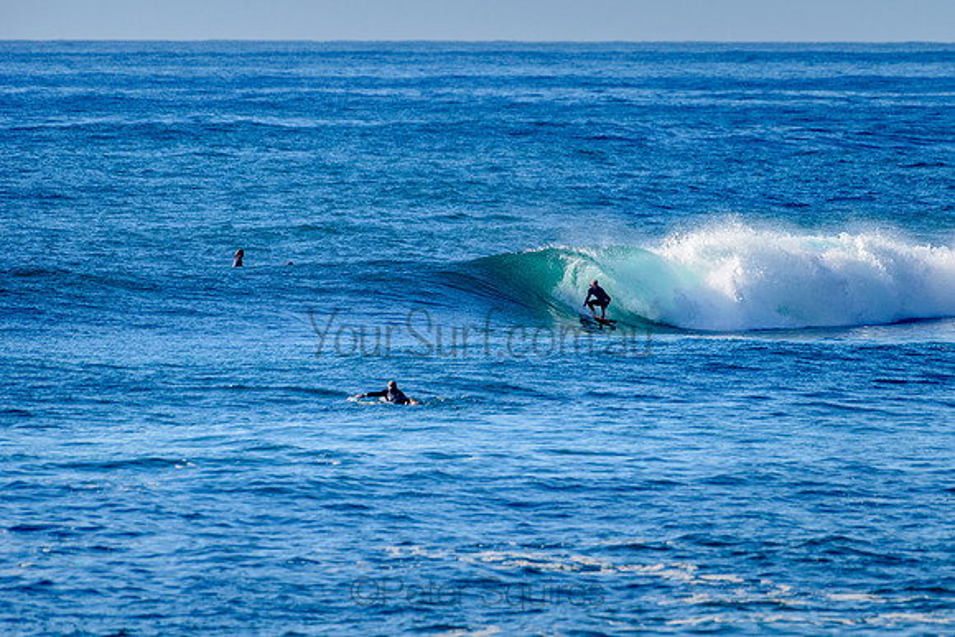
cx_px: 586
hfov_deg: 3.4
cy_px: 271
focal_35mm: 613
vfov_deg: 2.2
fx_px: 16270
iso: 220
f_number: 5.6
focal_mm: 500
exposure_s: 1/2000
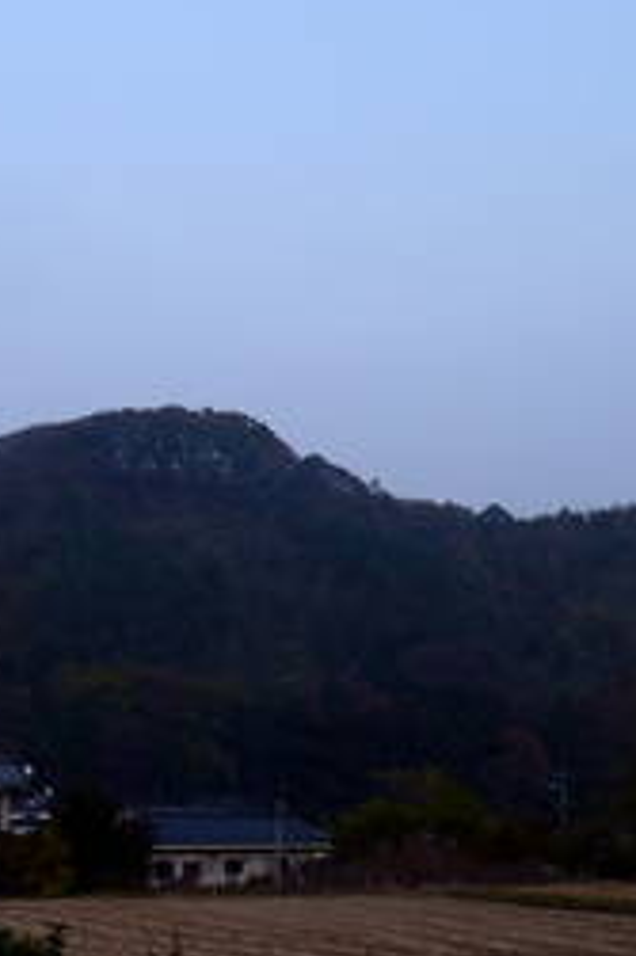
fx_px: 1964
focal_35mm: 74
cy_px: 482
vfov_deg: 27.4
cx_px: 301
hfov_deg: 18.4
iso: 80
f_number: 3.4
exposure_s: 1/80
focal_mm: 4.7
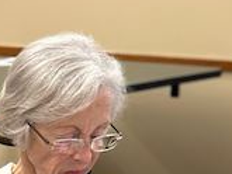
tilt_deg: -17.1
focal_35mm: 233
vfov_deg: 6.2
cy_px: 361
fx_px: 1563
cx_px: -221
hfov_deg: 8.1
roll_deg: +1.1
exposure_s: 1/60
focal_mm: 6.86
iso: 125
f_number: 1.78
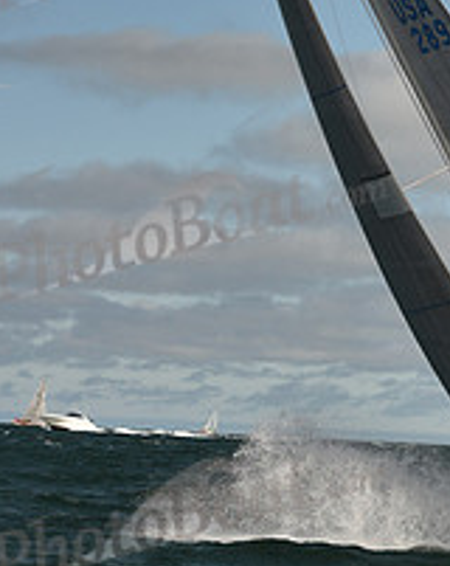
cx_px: 533
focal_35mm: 190
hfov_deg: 8.0
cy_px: 45
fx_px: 3173
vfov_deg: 10.1
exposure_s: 1/1000
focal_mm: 70
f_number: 6.3
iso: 320
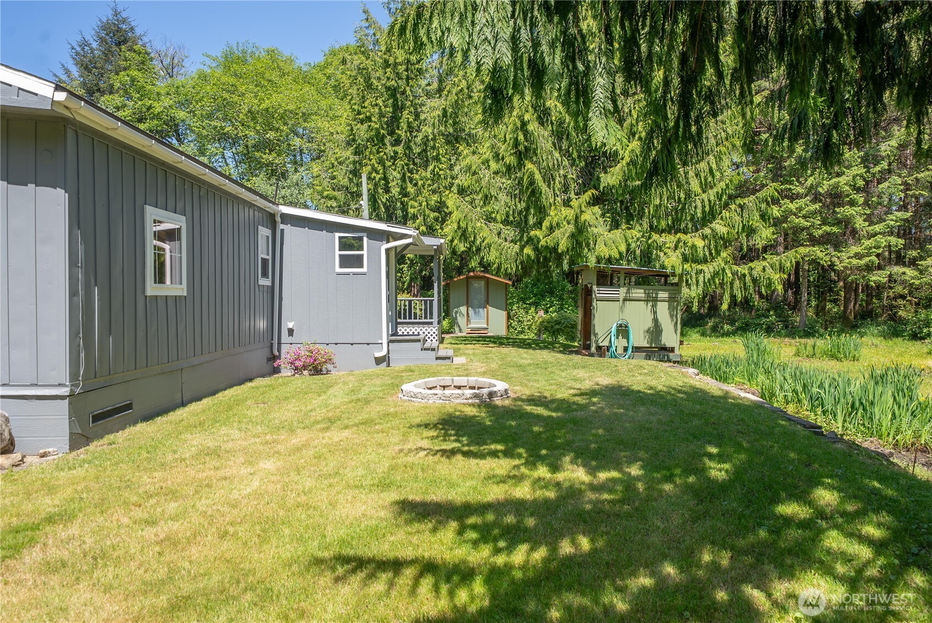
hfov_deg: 73.7
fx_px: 622
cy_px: 312
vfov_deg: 53.2
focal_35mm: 24
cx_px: 466
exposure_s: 1/80
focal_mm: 24
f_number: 7.1
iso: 80
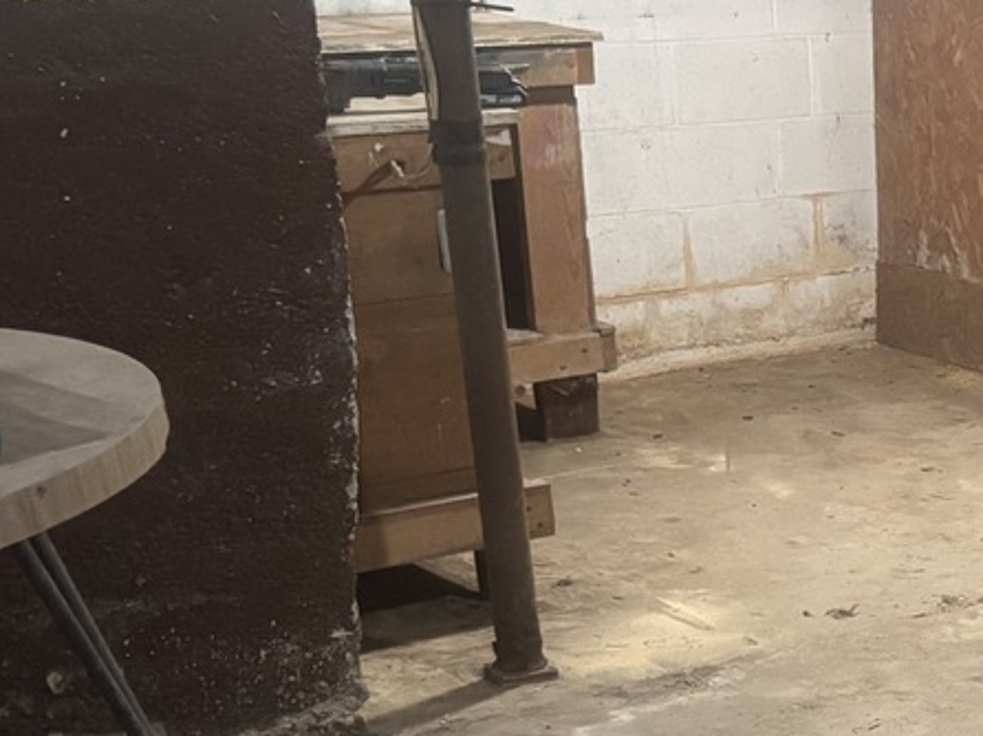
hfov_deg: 21.1
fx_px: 2384
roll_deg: -2.2
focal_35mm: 84
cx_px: 1285
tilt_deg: -23.5
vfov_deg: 16.7
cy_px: 901
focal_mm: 5.96
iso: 500
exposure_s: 1/40
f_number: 1.6
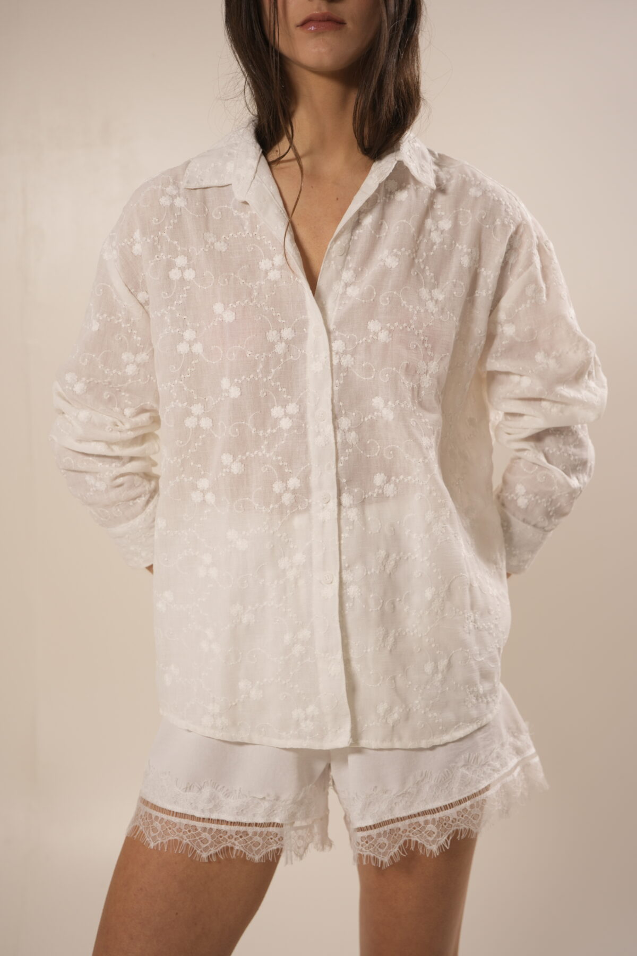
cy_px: 478
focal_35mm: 50
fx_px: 1327
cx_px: 318
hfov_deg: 27.0
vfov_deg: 39.6
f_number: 4
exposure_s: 1/50
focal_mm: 50
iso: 400
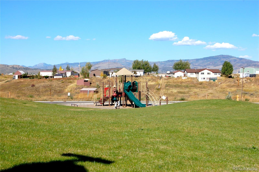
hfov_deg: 29.9
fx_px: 485
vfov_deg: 20.1
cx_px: 130
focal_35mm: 68
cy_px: 86
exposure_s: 1/400
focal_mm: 45
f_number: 10
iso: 200
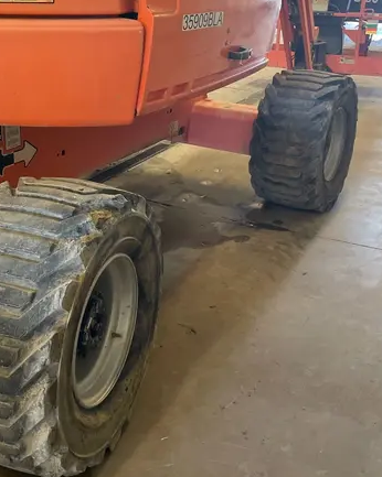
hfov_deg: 34.5
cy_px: 144
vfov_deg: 42.1
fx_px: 608
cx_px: 124
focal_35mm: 43
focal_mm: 4.2
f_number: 1.6
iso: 400
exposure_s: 1/60
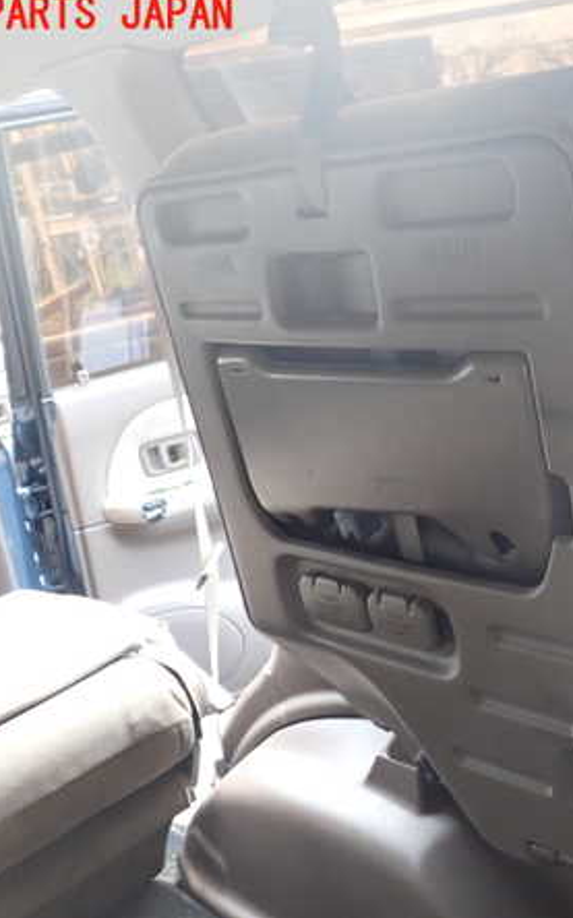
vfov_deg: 46.2
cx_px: 478
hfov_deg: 29.0
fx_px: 1076
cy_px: 455
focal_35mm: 43
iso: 200
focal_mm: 5.4
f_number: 2.3
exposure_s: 1/30
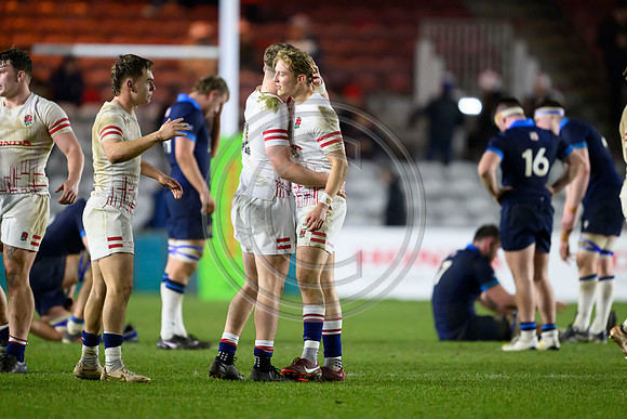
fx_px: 9755
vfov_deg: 2.5
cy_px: 210
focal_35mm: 560
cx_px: 314
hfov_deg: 3.7
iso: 8000
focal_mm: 560
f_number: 4
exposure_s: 1/1000
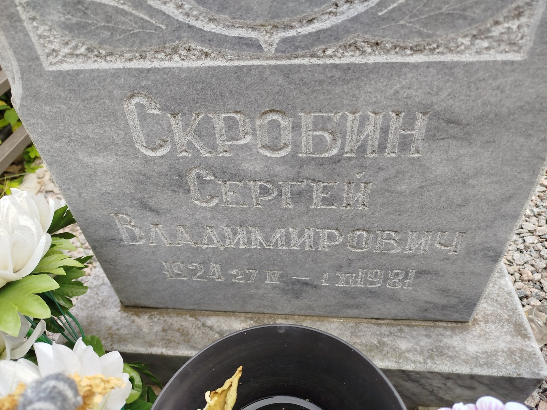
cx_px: 274
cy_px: 205
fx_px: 379
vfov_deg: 56.8
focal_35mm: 24
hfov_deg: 71.6
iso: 50
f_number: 1.7
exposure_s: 1/138
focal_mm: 5.31
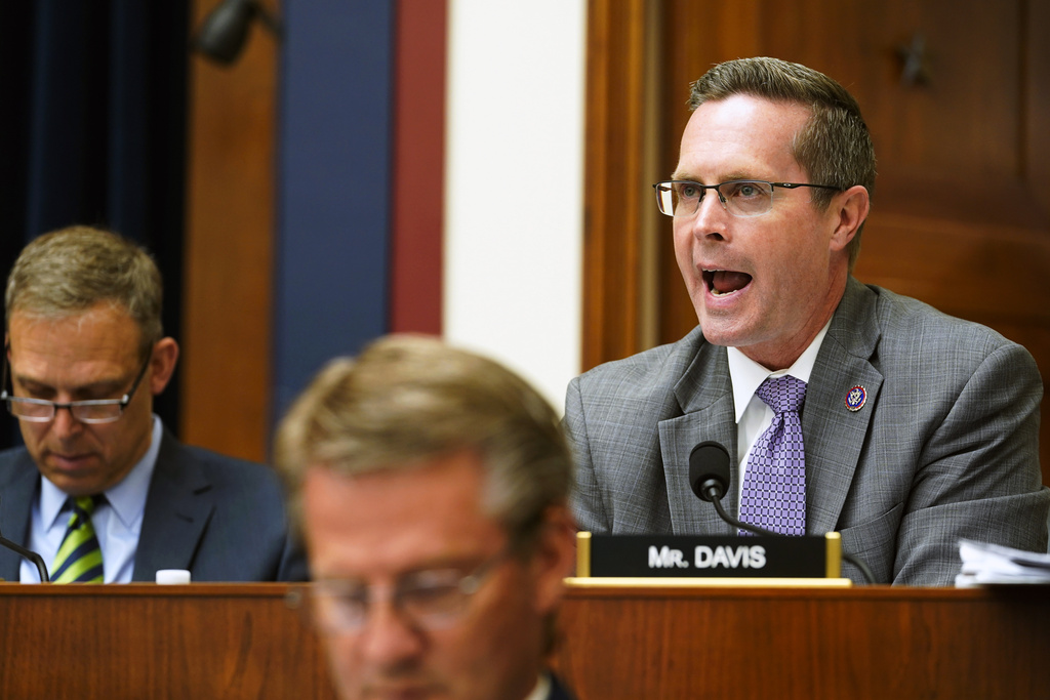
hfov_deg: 13.3
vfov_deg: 8.9
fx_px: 4492
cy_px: 350
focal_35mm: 154
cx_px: 525
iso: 1600
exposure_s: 1/125
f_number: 3.5
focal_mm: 154
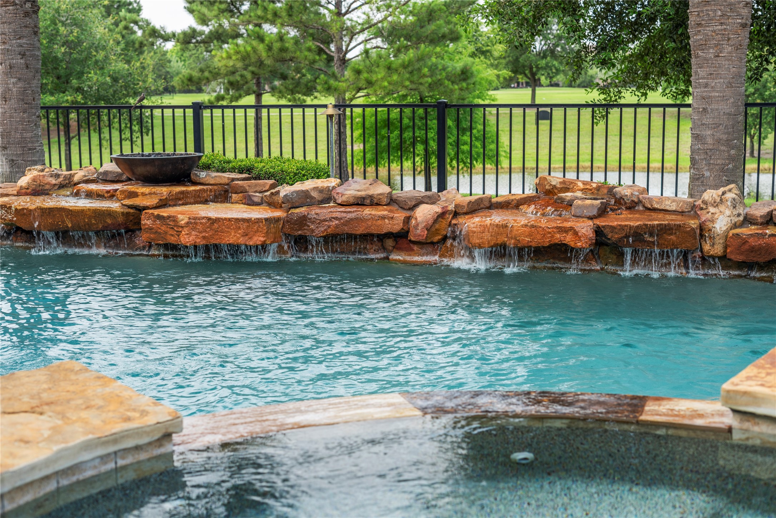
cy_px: 259
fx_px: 1078
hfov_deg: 39.6
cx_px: 388
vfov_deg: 27.0
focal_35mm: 50
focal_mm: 50
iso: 100
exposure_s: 1/60
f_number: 4.5
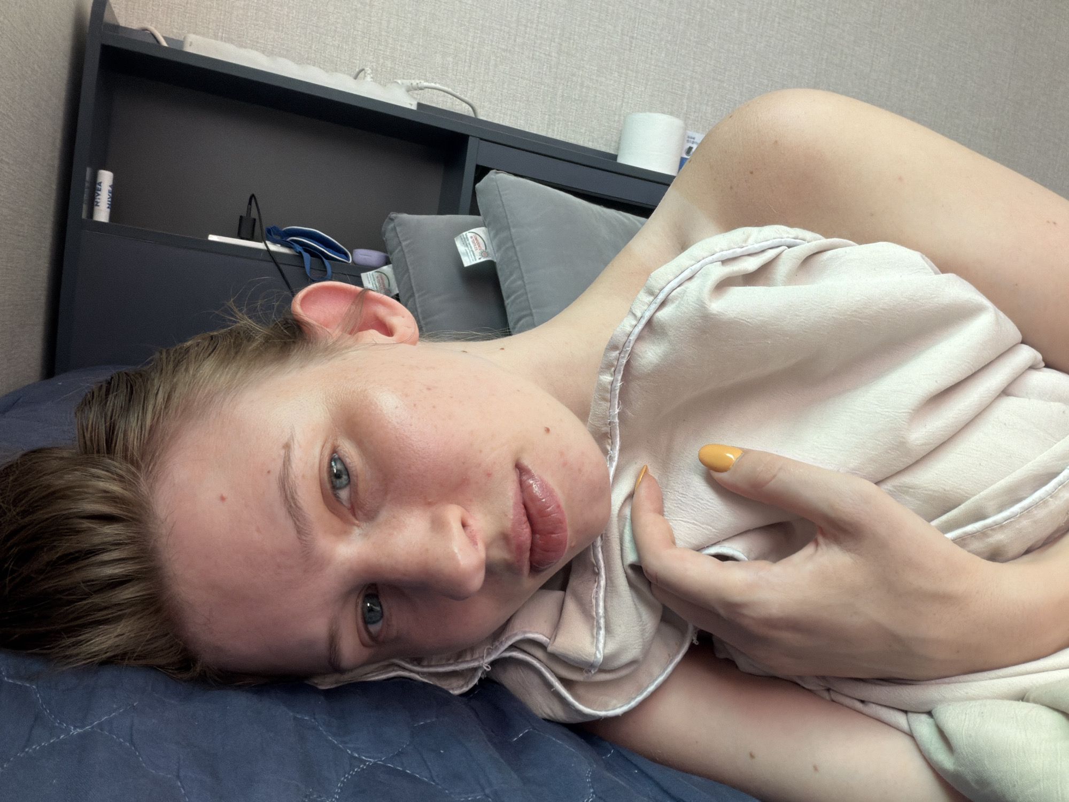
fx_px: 710
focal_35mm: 23
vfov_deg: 58.9
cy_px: 401
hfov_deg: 73.9
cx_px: 534
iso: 100
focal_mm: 2.71
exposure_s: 1/60
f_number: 1.9
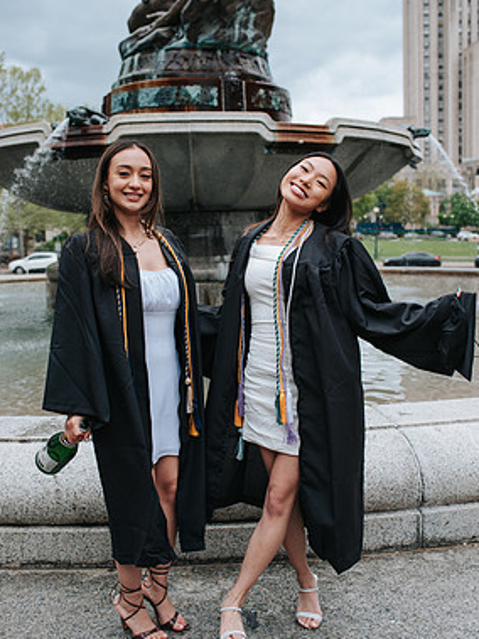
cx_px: 248
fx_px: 738
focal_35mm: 40
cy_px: 315
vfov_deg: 46.8
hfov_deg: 35.9
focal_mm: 35
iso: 180
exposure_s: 1/800
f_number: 3.5
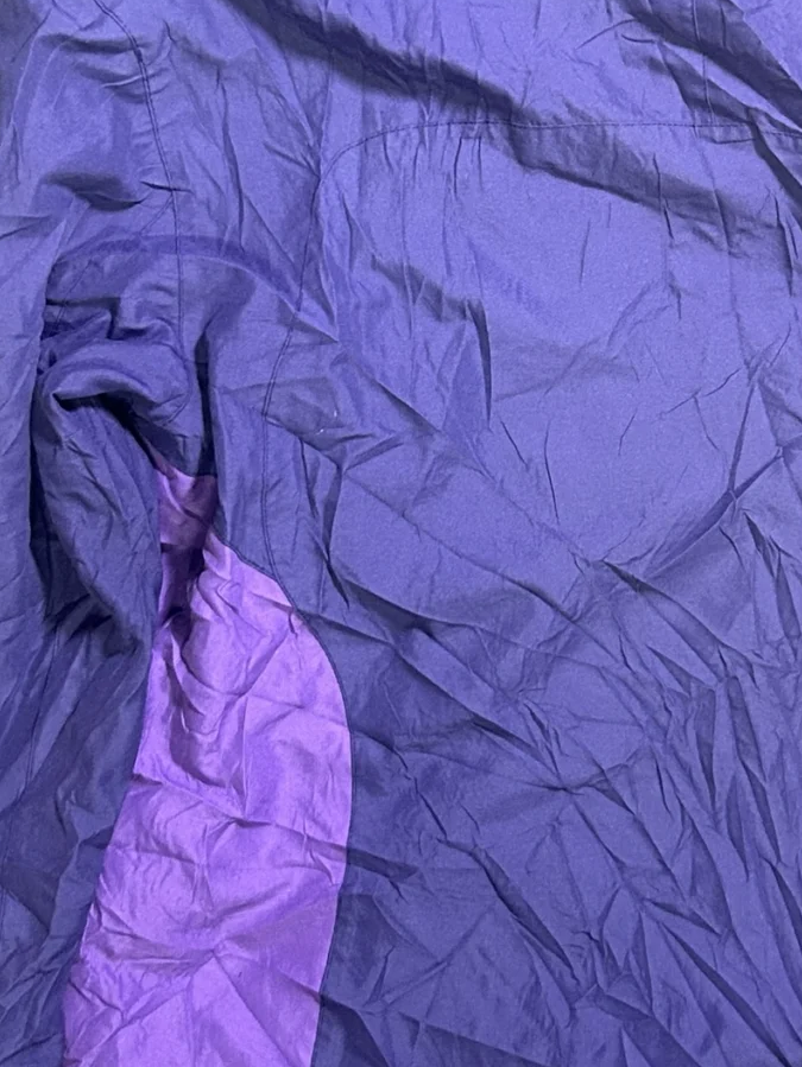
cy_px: 269
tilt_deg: -66.9
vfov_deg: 26.0
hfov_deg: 19.7
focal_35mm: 74
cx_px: 646
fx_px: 2284
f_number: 1.5
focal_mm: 5.7
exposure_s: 1/33
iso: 400
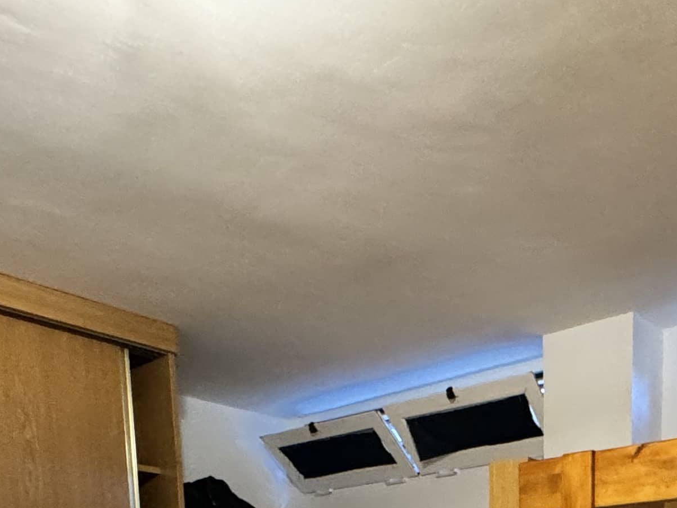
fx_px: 919
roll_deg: +0.0
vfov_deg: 23.3
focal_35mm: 47
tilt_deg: -9.0
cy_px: 805
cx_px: 536
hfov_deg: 39.0
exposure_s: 1/50
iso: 500
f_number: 2.2
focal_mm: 2.22
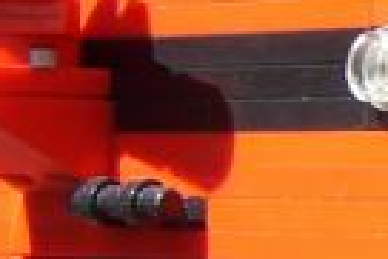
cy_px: 125
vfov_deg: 4.6
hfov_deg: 6.4
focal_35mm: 298
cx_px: 1078
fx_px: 3215
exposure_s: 1/200
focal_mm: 6.2
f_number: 4.3
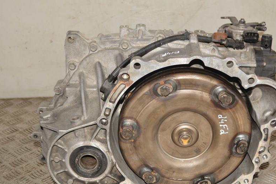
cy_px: 115
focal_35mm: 59
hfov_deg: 33.8
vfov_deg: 22.9
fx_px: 452
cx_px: 174
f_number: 4.5
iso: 100
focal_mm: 30
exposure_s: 1/60
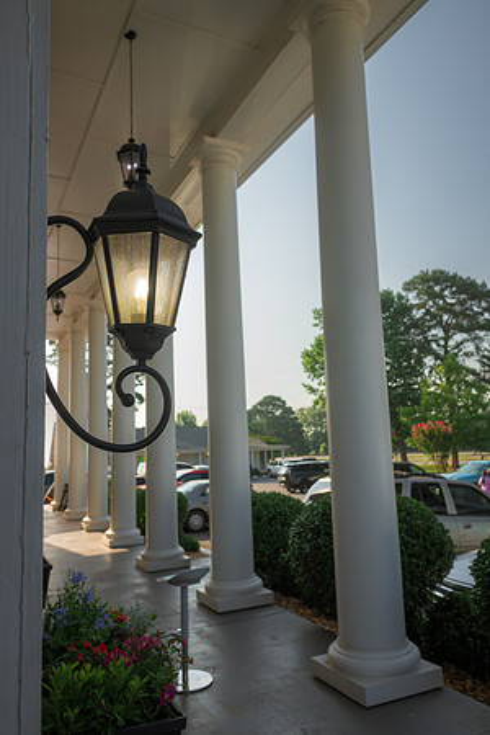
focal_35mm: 28
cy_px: 368
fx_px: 572
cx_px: 245
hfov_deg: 46.4
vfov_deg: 65.5
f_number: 8
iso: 100
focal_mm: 28
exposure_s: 1/250
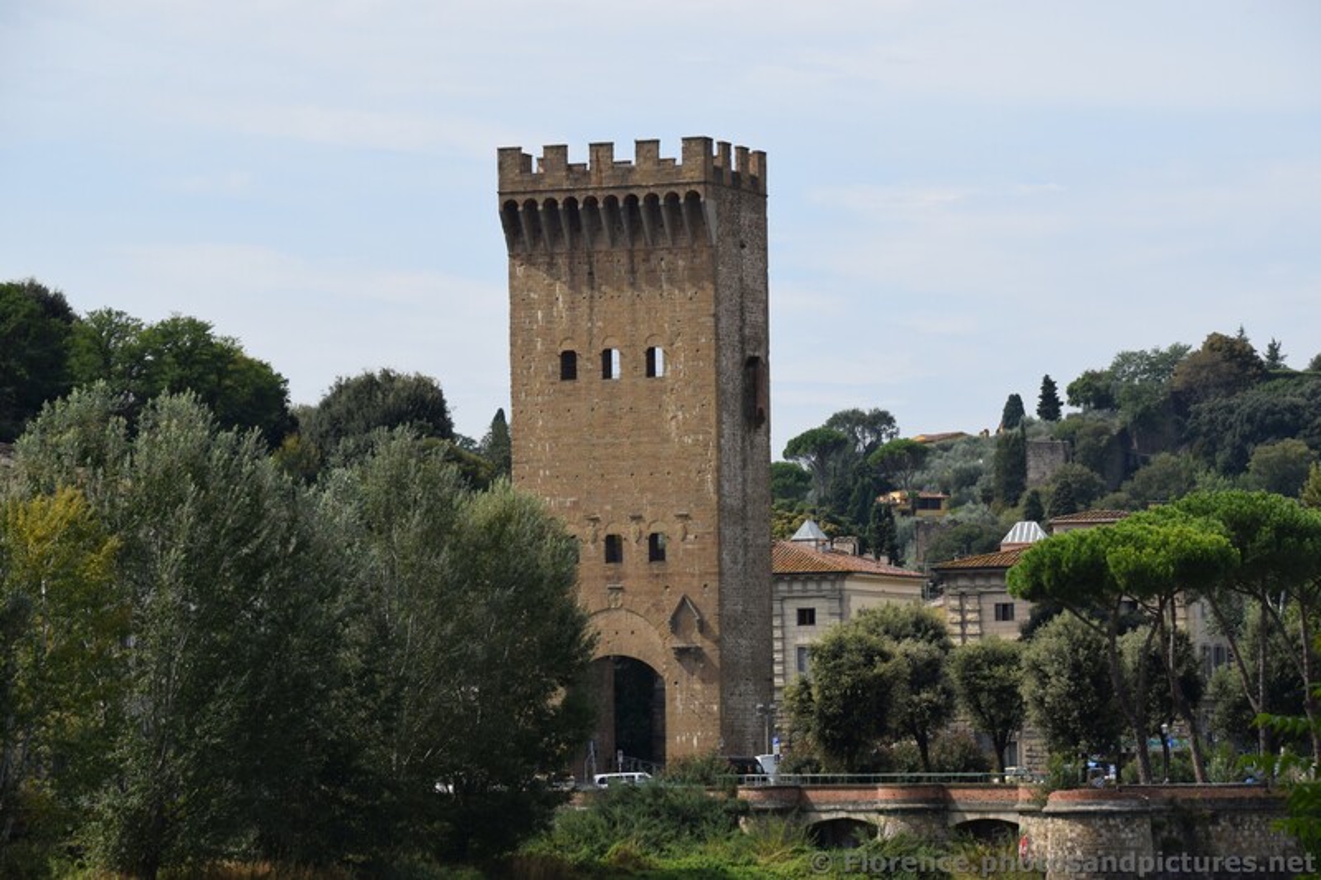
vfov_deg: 10.2
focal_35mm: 135
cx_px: 660
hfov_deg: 15.2
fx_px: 4952
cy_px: 440
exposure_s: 1/400
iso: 200
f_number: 10
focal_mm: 90
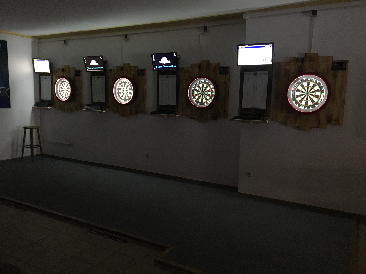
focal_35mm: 29
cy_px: 137
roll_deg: -0.7
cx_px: 183
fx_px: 307
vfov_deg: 48.2
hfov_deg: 61.7
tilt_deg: -7.4
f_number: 2.2
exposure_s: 1/17
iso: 400
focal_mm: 4.15
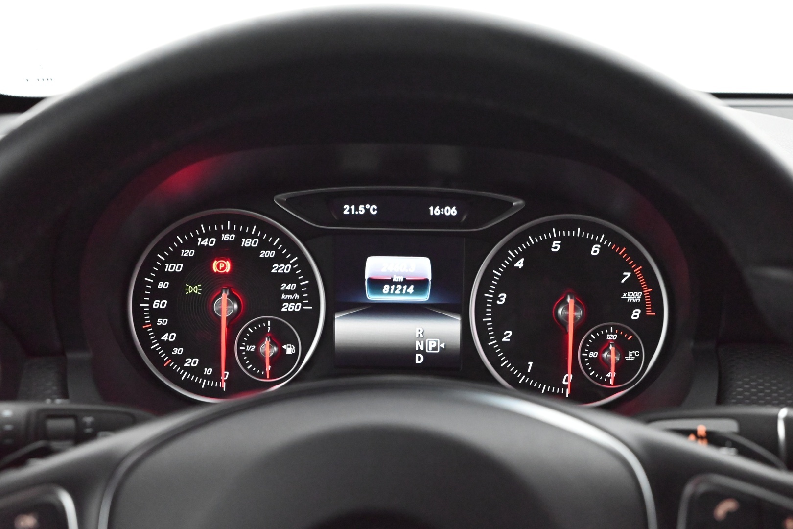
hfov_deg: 39.6
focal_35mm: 50
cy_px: 264
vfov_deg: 27.0
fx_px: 1101
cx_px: 396
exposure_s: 1/60
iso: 14400
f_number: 6.3
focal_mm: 50
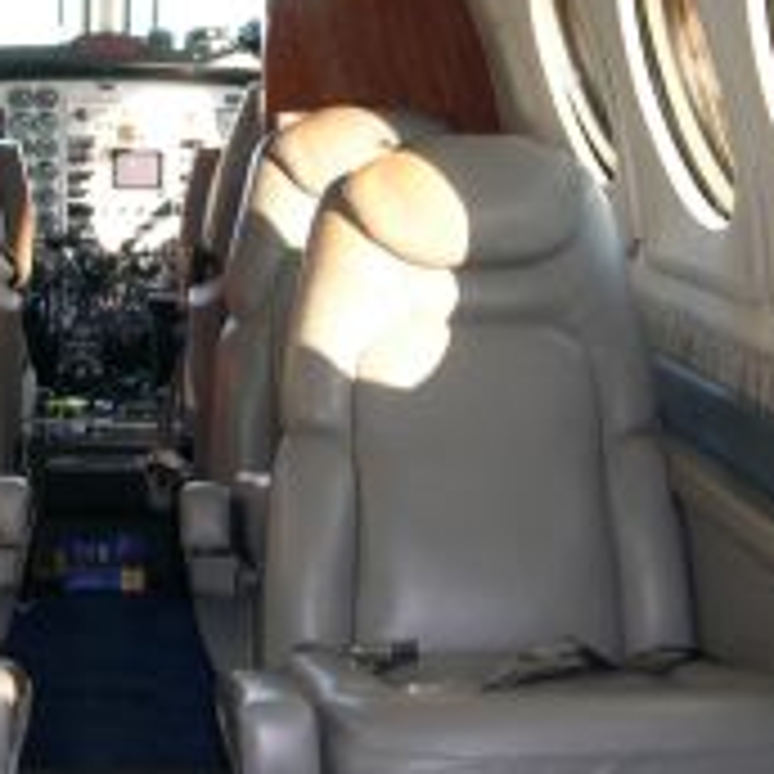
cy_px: 338
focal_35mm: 78
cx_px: 158
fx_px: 1973
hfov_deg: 21.9
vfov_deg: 22.2
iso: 100
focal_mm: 8
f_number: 2.8
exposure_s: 1/30
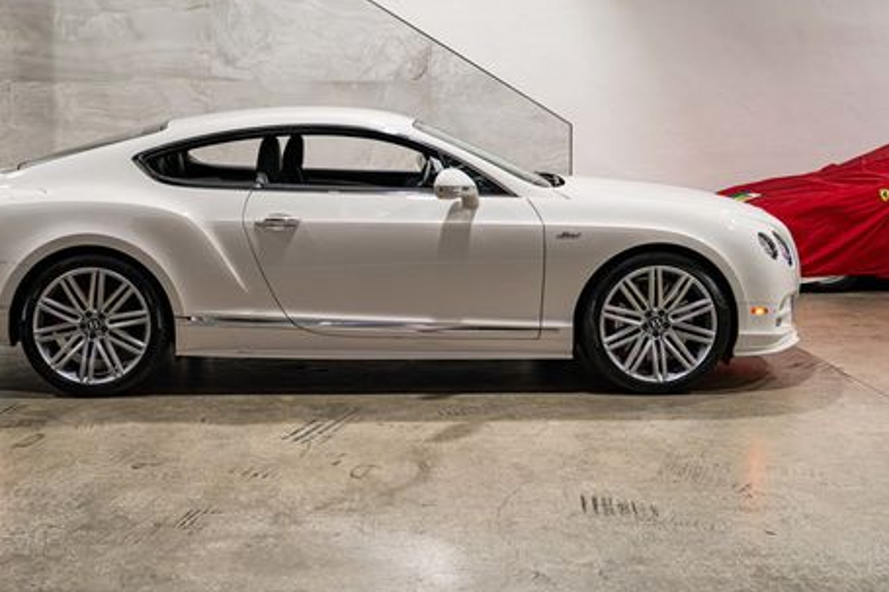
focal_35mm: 45
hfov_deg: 43.3
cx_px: 344
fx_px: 1111
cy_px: 212
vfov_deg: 29.7
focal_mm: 32
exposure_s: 1/80
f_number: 4
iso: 1000
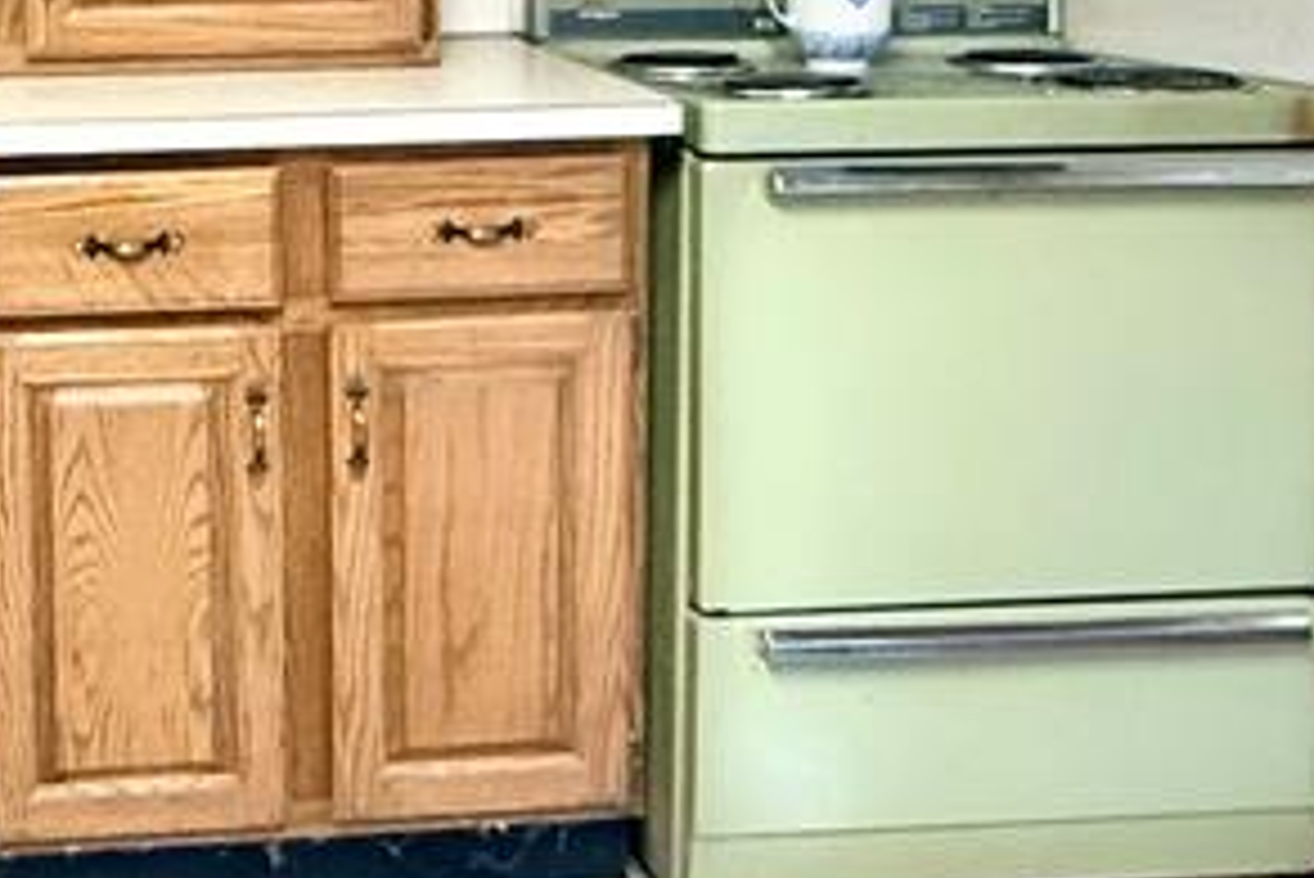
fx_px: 1862
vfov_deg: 25.2
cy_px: -9
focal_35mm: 51
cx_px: 153
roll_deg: +0.9
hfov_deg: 36.6
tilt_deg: -4.6
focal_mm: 2.22
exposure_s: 1/40
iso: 1000
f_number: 2.2
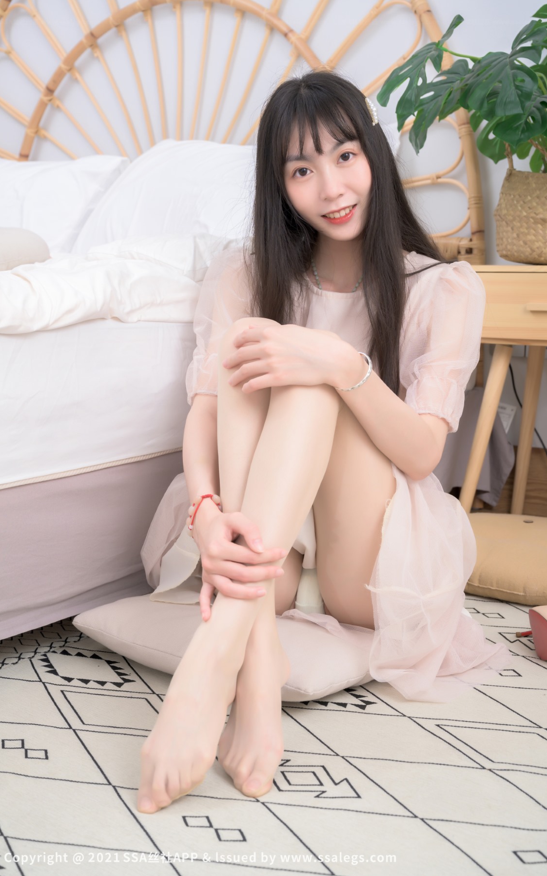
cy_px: 439
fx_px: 1121
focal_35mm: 47
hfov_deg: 27.4
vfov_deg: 42.6
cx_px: 276
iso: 320
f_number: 6.3
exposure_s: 1/160
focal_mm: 46
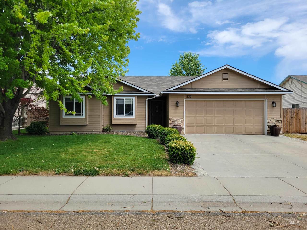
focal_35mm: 26
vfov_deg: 53.1
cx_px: 154
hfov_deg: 67.3
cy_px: 115
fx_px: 231
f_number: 1.8
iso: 40
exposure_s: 1/1700
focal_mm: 5.4
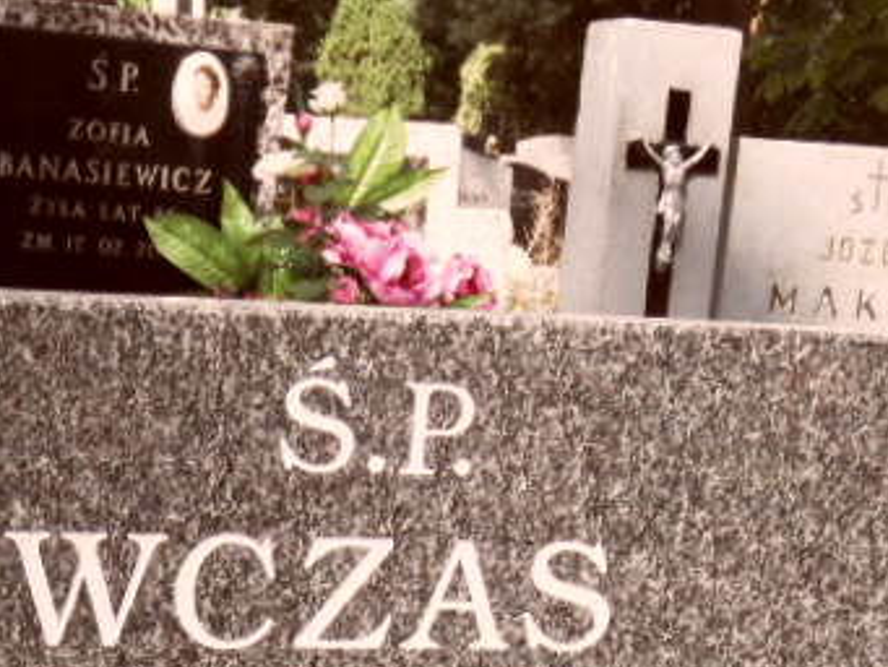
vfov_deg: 14.6
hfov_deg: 20.2
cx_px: 201
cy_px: 915
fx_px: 2464
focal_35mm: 96
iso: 80
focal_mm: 5.3
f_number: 3.4
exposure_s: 1/250
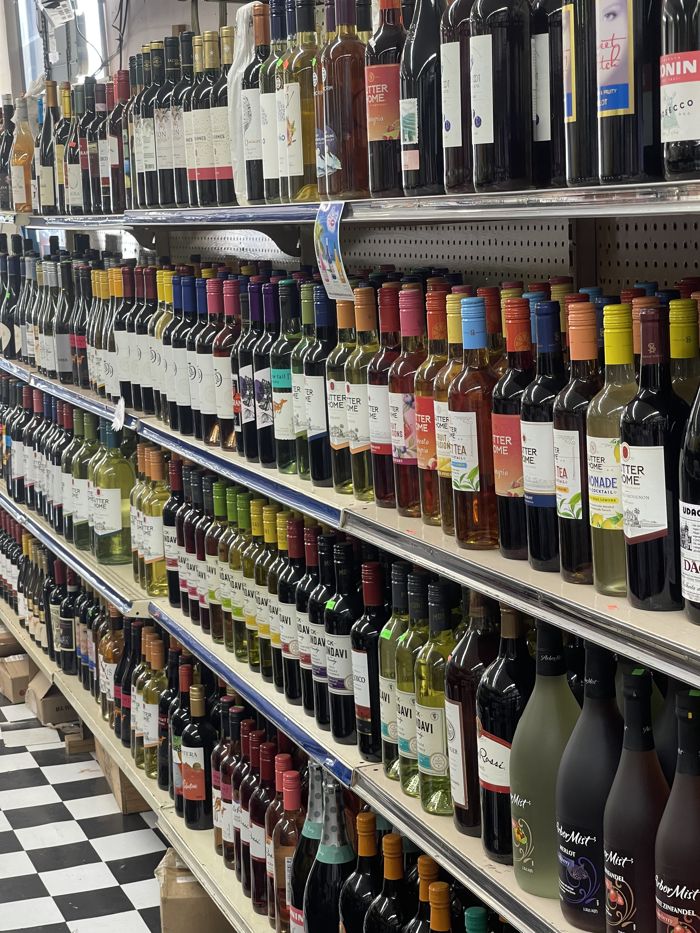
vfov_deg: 30.3
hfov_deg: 22.9
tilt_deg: -9.2
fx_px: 1726
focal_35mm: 64
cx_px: 350
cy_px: 466
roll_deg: +2.5
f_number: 2.2
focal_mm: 7.5
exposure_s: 1/60
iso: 160
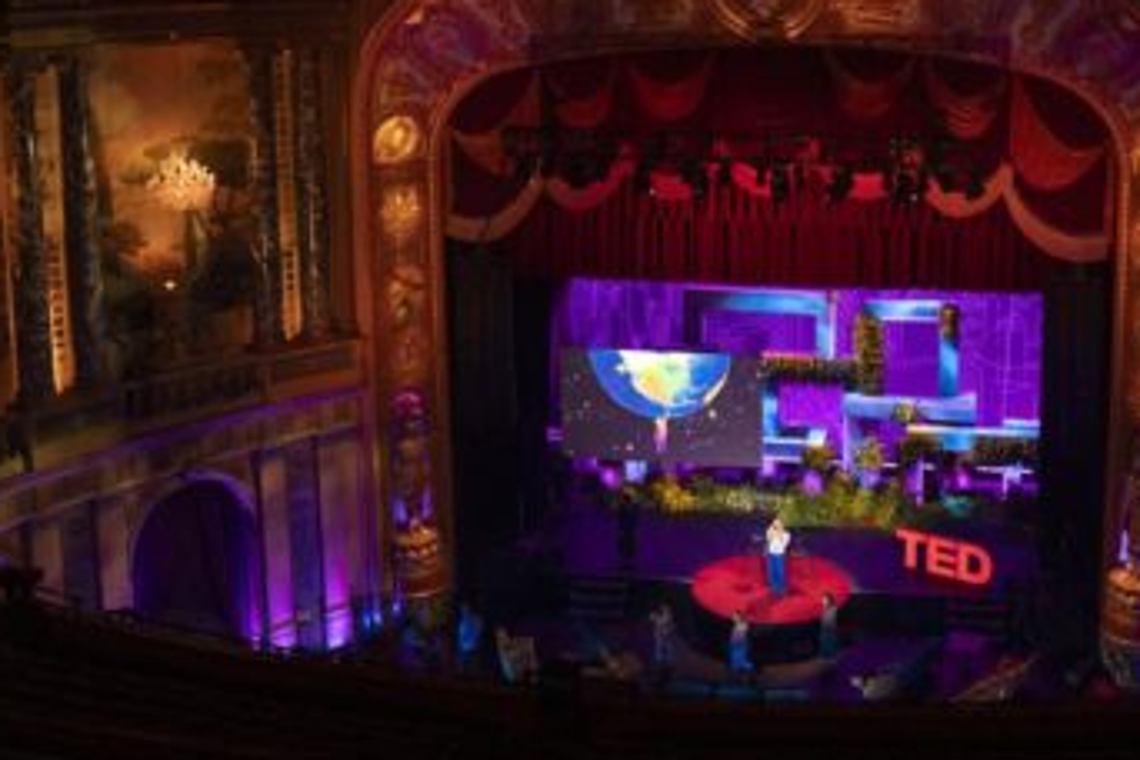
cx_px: 756
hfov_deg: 44.8
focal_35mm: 43
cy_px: 103
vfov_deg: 30.1
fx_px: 1362
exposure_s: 1/190
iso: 4000
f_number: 3.2
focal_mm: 24
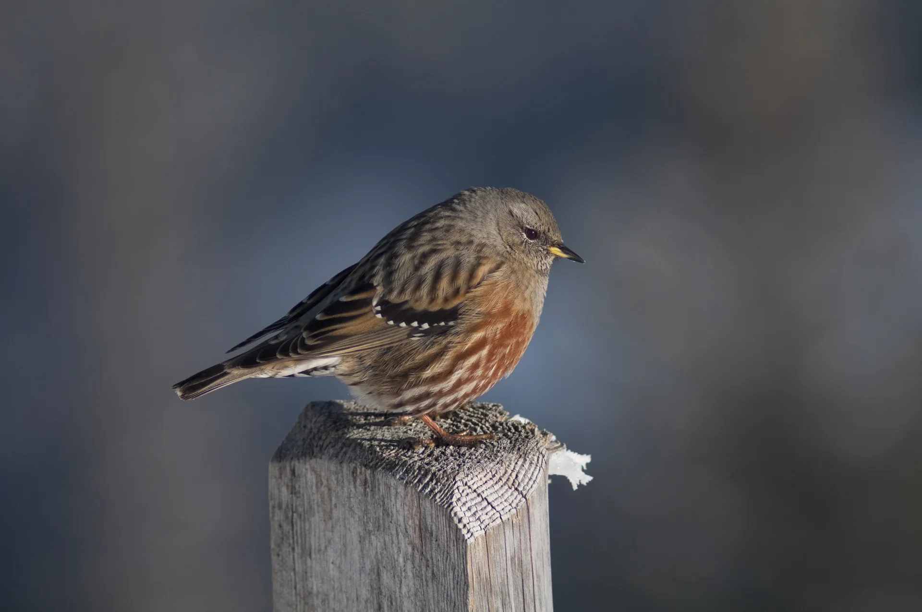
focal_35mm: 450
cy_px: 306
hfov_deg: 4.6
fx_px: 11510
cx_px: 461
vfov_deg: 3.0
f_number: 5.6
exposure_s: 1/1600
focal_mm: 300
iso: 200
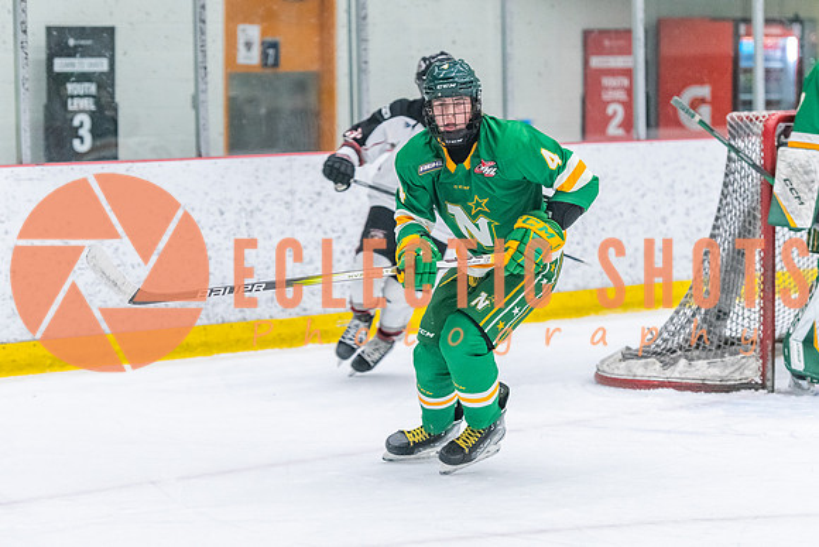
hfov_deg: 14.1
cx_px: 449
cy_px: 268
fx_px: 3300
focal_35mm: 145
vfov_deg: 9.5
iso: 4000
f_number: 2.8
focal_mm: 120
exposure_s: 1/800
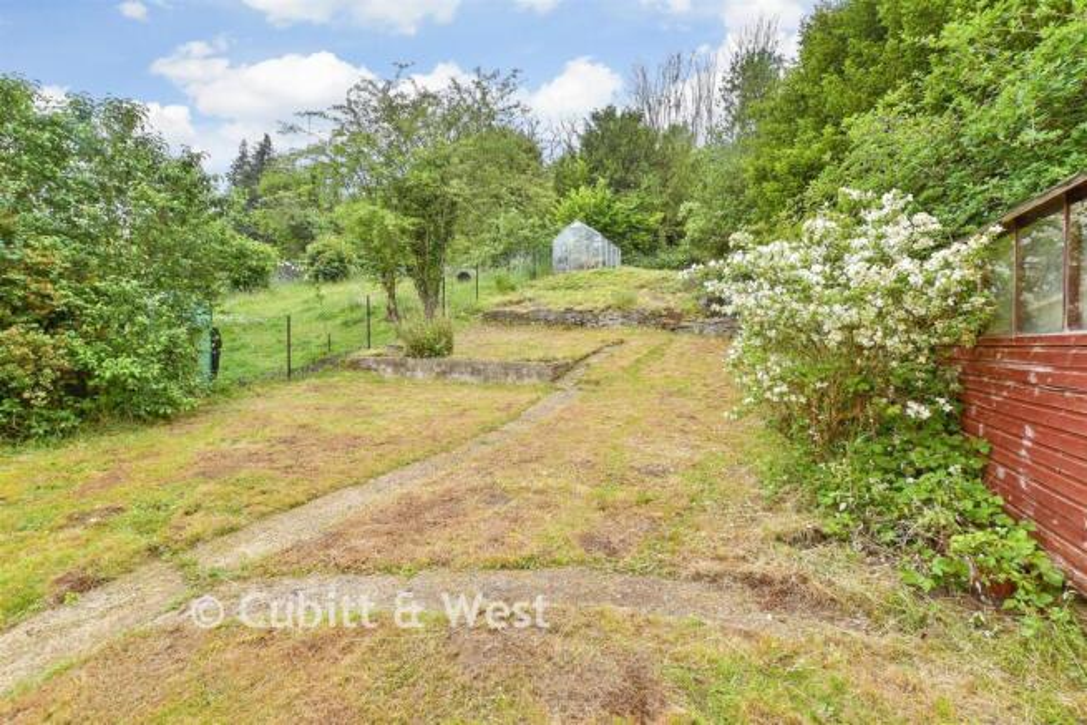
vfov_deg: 77.4
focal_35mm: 15
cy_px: 362
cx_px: 544
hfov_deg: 100.4
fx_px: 453
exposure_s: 1/50
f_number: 8
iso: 160
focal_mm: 10
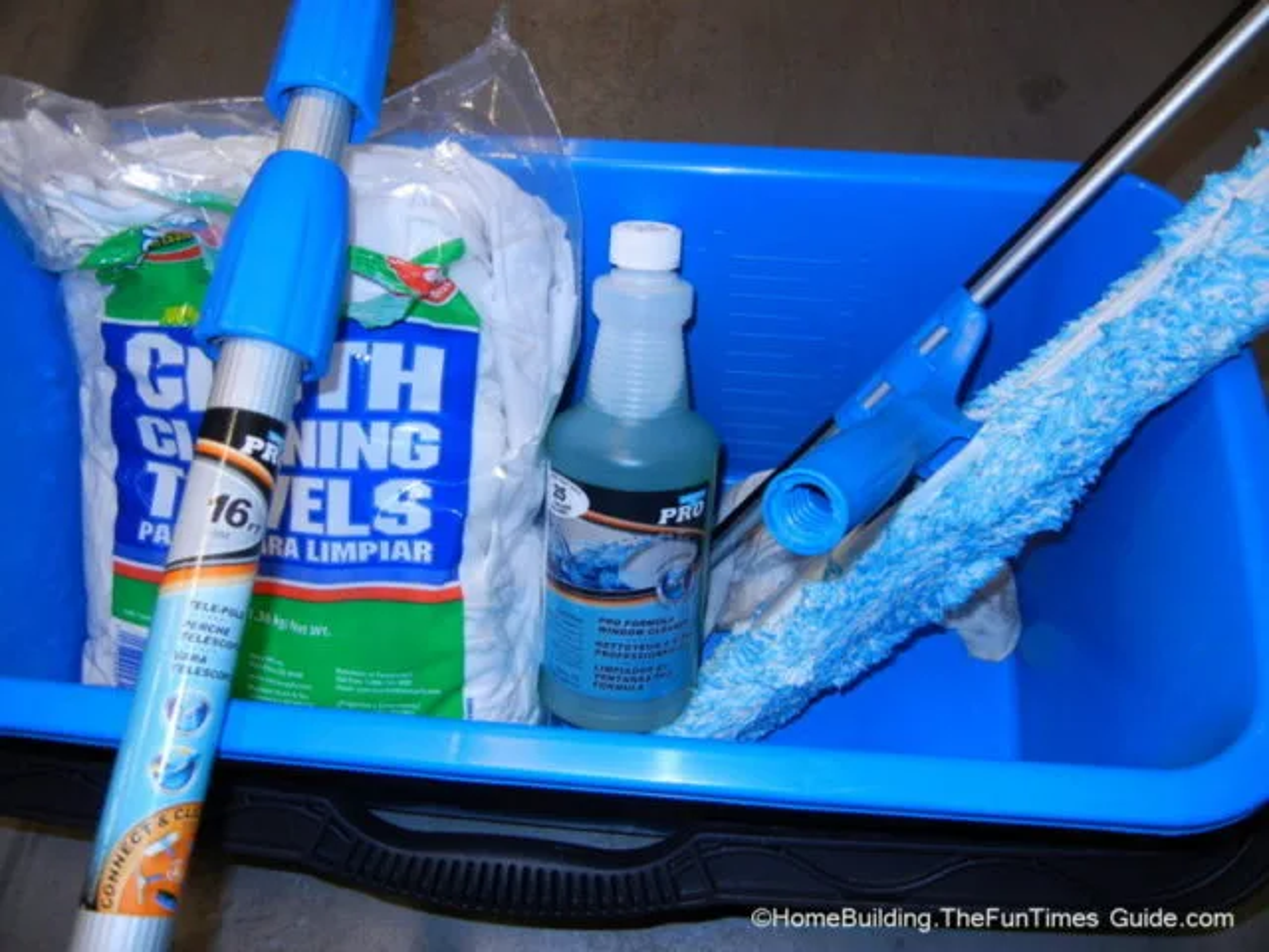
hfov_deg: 60.0
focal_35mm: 30
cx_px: 634
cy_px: 476
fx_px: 1100
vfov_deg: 46.8
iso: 200
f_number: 3.5
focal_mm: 5.4
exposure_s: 1/30
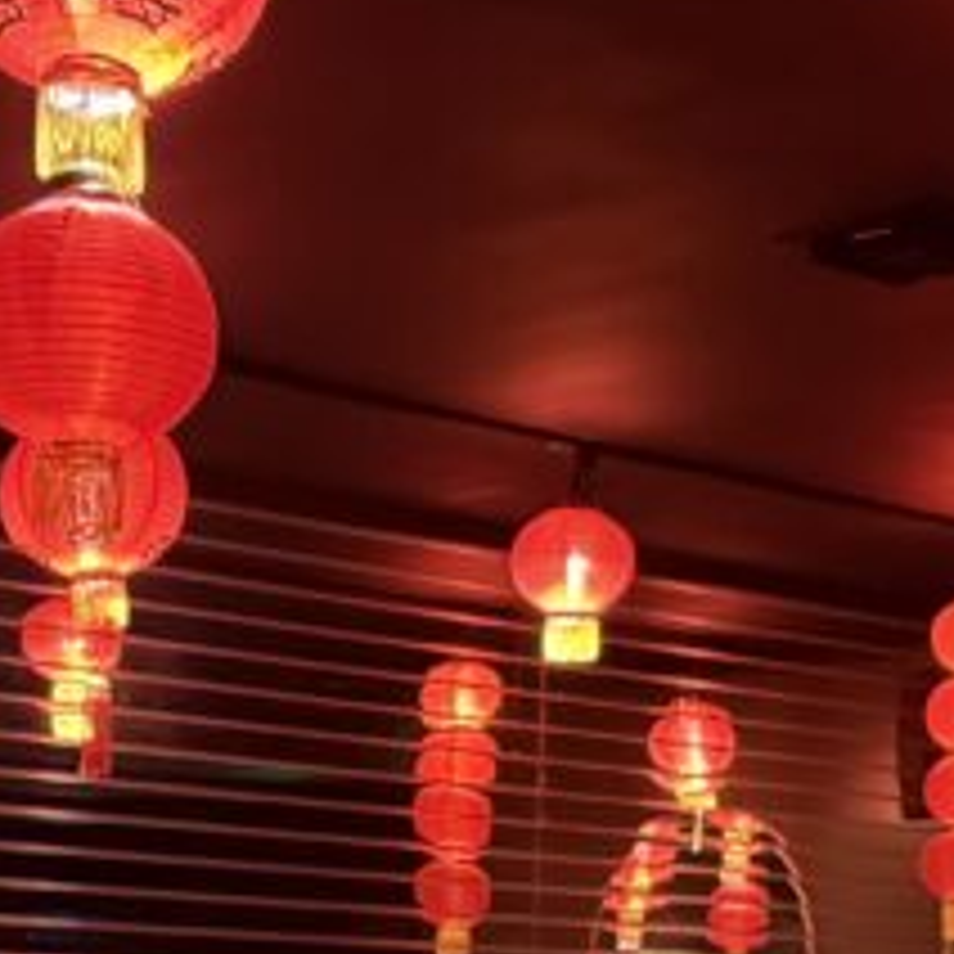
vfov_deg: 16.4
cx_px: 297
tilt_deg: -2.9
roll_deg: -0.8
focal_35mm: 100
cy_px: 1260
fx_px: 3118
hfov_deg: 17.3
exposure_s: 1/30
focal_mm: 6.76
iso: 800
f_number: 1.78
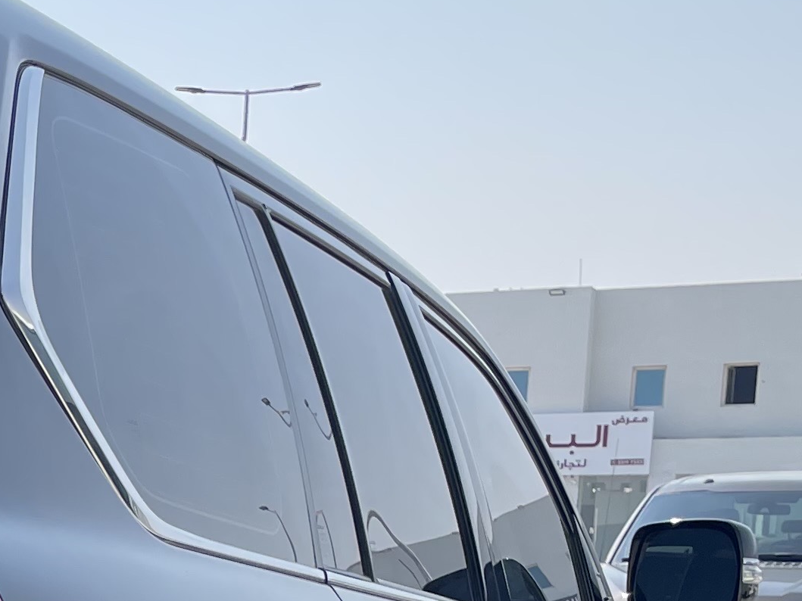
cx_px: -368
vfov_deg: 14.0
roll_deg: +0.1
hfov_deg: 17.9
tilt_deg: -9.9
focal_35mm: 99
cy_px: 915
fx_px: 2293
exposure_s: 1/1689
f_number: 1.6
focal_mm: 4.2
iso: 32
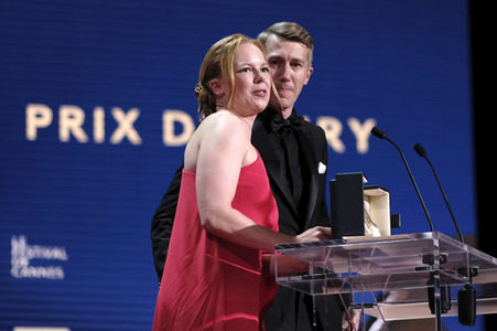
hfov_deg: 15.2
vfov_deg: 10.1
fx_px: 1862
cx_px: 248
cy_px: 166
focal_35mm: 135
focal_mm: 90
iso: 1600
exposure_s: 1/400
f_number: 2
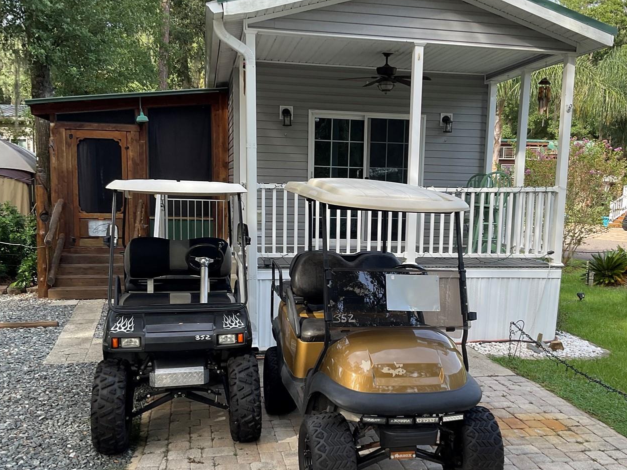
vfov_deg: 38.6
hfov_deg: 50.1
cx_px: 345
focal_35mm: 37
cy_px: 268
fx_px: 670
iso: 16
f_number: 1.8
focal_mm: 3
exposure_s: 1/169
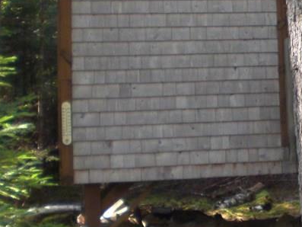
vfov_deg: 14.9
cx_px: 365
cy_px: 27
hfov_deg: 18.9
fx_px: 855
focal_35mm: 98
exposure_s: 1/60
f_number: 3.1
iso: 200
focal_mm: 6.3
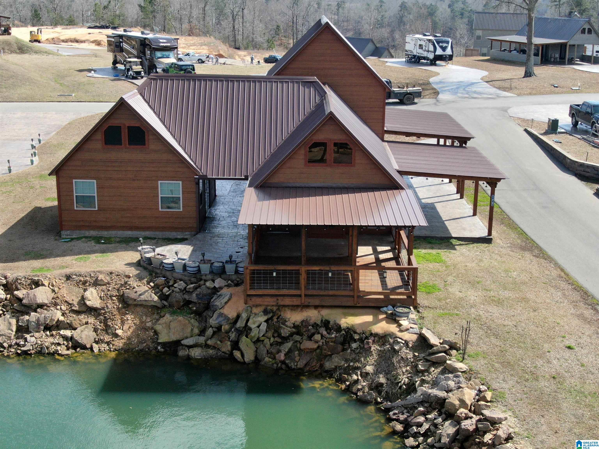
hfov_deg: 39.7
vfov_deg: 30.3
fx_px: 831
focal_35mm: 48
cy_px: 224
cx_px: 300
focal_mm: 8.6
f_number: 4.2
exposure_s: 1/2000
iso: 400
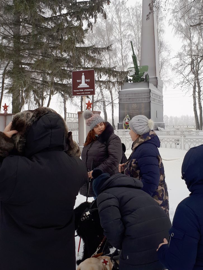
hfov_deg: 37.6
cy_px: 115
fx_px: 297
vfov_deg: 48.8
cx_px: 121
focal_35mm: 38
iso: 40
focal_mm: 3.6
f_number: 1.9
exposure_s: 1/656
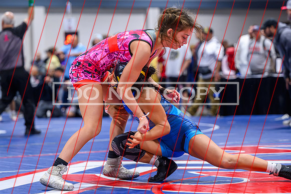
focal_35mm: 139
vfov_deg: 9.8
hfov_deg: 14.7
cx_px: 151
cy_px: 87
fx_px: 1127
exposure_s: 1/800
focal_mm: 101
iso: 4000
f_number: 2.8
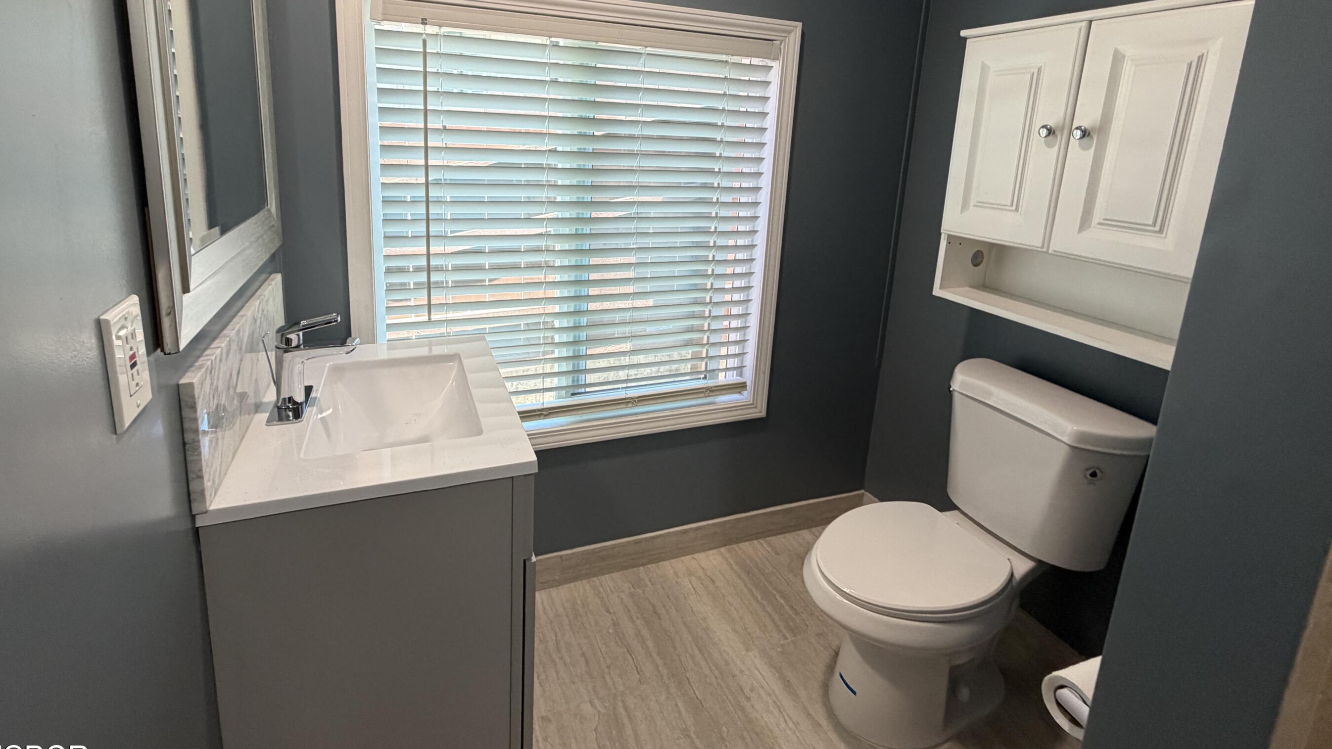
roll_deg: -1.2
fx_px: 600
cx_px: 619
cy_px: 252
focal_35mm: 17
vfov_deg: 62.4
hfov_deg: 95.8
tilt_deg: -10.9
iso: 250
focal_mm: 2.22
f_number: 2.2
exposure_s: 1/120
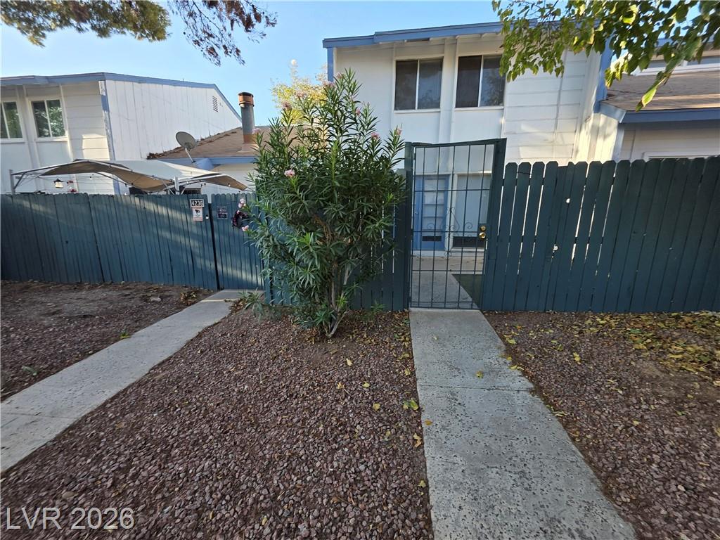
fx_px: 270
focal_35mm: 13
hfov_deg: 106.2
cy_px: 270
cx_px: 360
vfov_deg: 89.9
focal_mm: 2.2
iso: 40
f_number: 1.9
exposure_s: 1/364
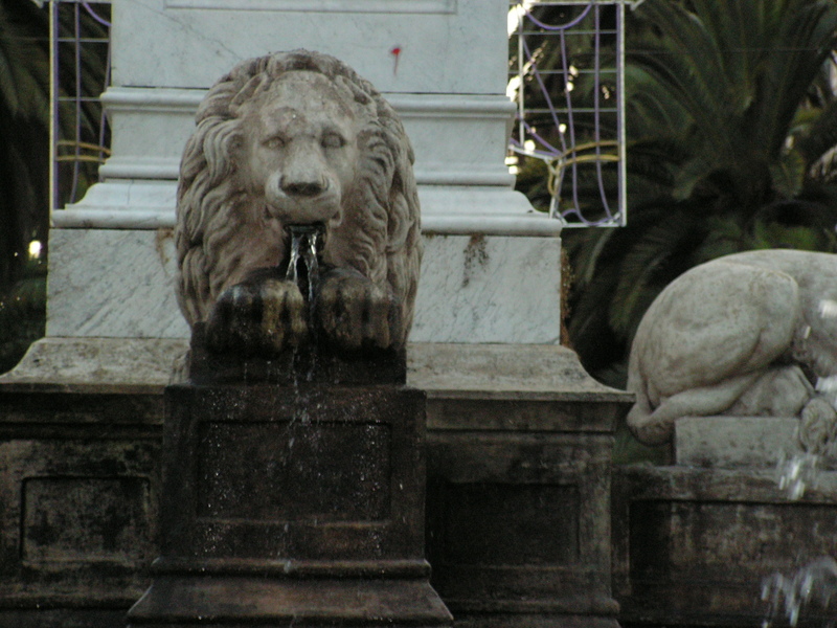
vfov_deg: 8.5
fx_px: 4231
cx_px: 418
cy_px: 314
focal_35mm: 175
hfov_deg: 11.3
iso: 160
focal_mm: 29.3
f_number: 3.4
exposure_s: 1/200
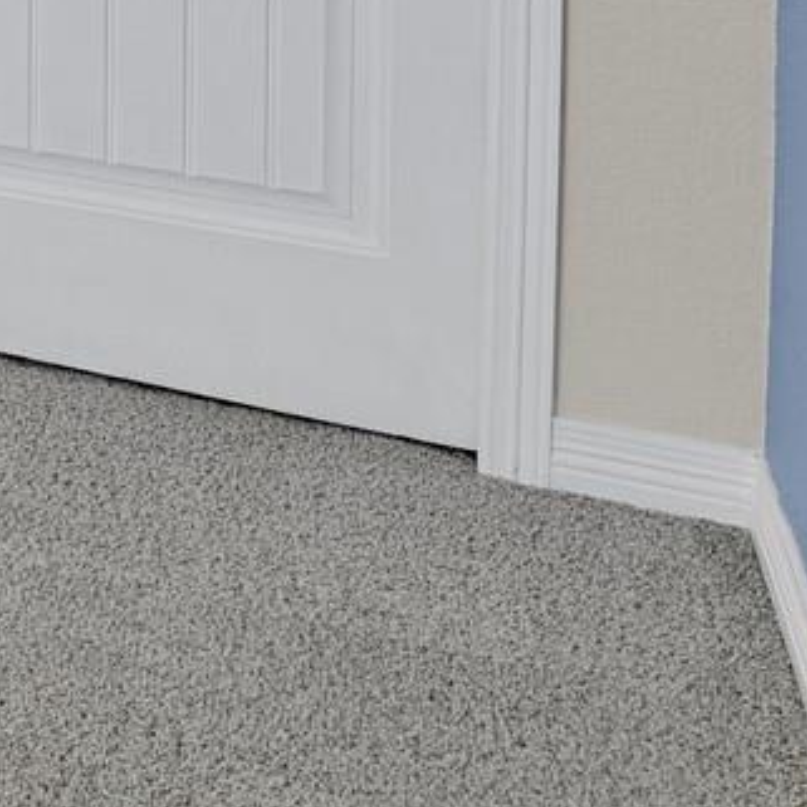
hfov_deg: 14.7
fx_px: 1899
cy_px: -445
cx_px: -1140
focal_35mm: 72
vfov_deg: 20.2
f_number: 8
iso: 250
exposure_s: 1
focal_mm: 17
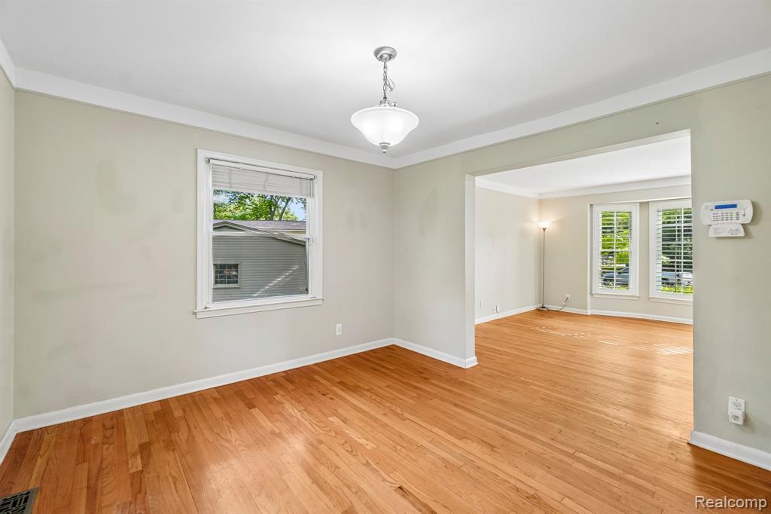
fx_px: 321
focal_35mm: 15
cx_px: 386
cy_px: 257
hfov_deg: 100.4
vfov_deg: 77.3
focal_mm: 10
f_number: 8
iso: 400
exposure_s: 1/30
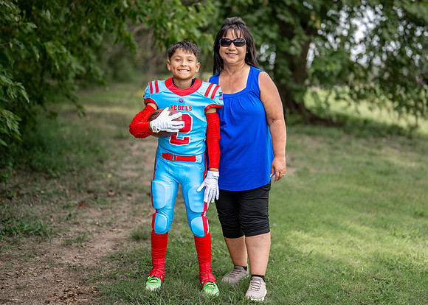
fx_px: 765
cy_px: 150
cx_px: 237
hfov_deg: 31.2
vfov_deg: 22.6
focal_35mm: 63
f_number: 1.2
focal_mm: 50
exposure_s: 1/2500
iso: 100
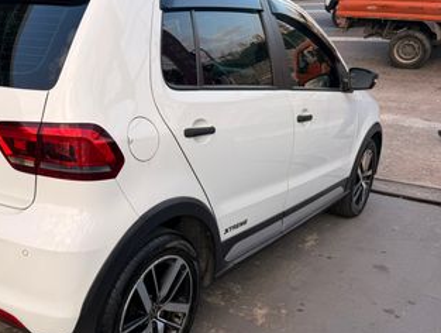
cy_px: 171
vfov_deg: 39.8
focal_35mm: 36
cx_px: 120
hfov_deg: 49.6
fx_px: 460
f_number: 1.78
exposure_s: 1/728
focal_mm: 6.76
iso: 80
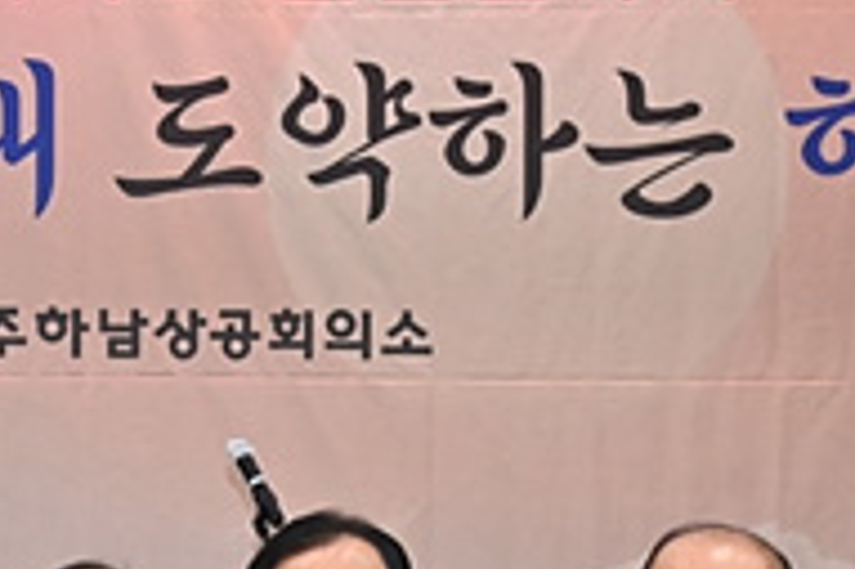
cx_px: 81
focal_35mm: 141
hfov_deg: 14.4
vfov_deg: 9.6
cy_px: 688
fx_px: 3346
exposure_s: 1/60
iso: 800
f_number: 5
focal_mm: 42
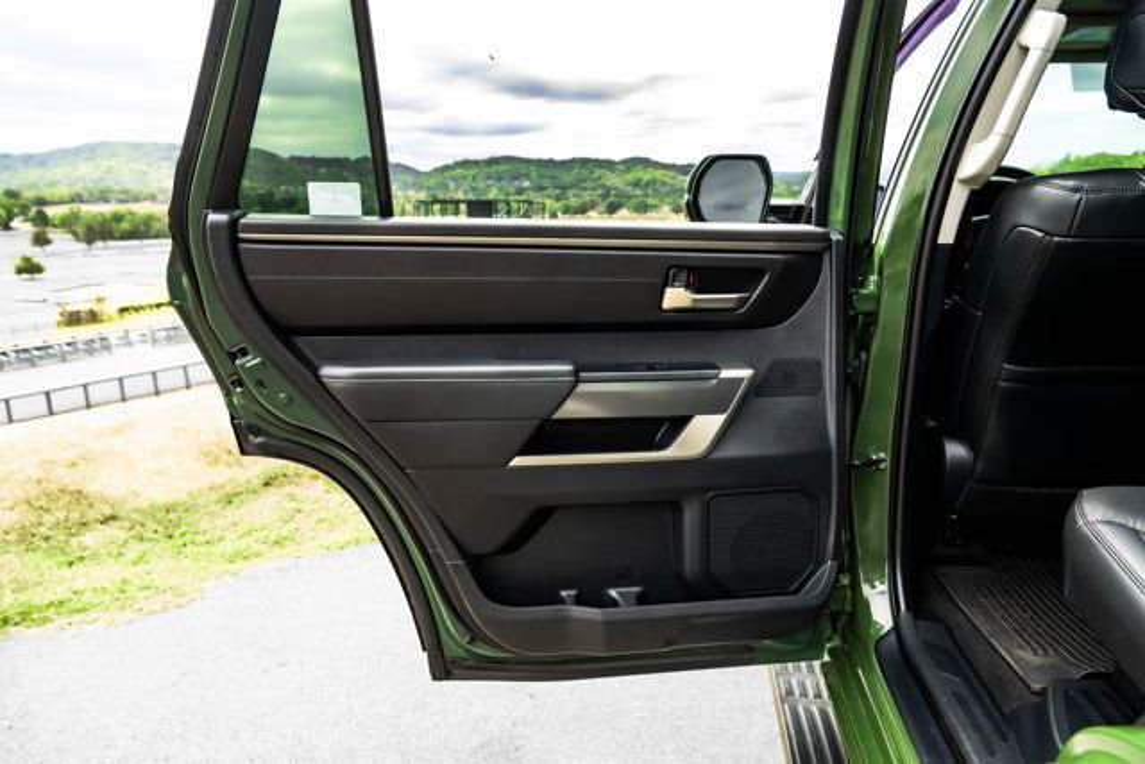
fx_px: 763
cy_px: 382
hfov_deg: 73.7
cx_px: 572
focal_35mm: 24
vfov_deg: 53.2
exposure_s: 1/400
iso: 500
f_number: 6.3
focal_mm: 24
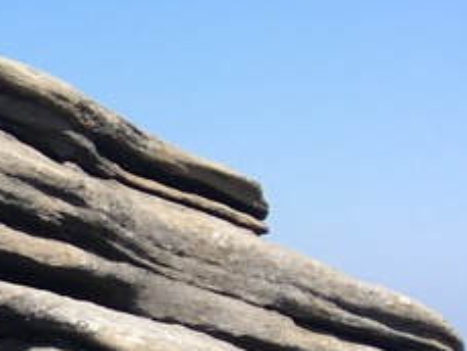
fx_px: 2187
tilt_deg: -6.2
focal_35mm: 162
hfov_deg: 9.9
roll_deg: -0.5
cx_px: -830
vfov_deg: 8.8
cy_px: 598
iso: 25
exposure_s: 1/986
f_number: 2.2
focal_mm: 4.15
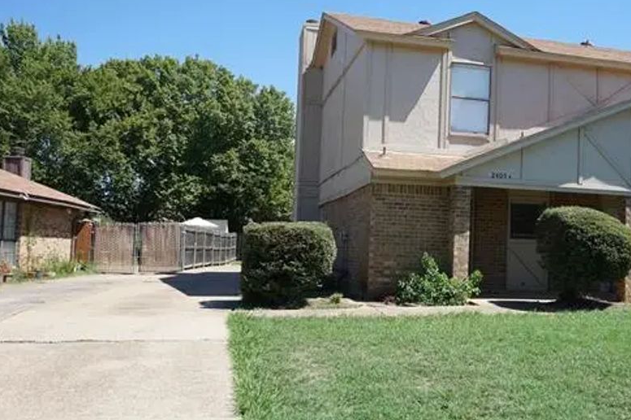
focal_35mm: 37
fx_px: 648
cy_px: 216
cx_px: 389
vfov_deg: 35.9
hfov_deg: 51.4
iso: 200
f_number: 9
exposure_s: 1/250
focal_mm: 28
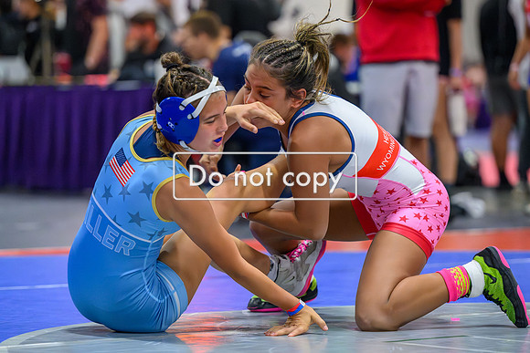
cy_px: 165
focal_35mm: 188
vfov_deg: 7.3
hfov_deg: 10.9
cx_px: 277
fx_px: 2775
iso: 14400
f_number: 2.8
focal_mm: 145
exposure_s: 1/800
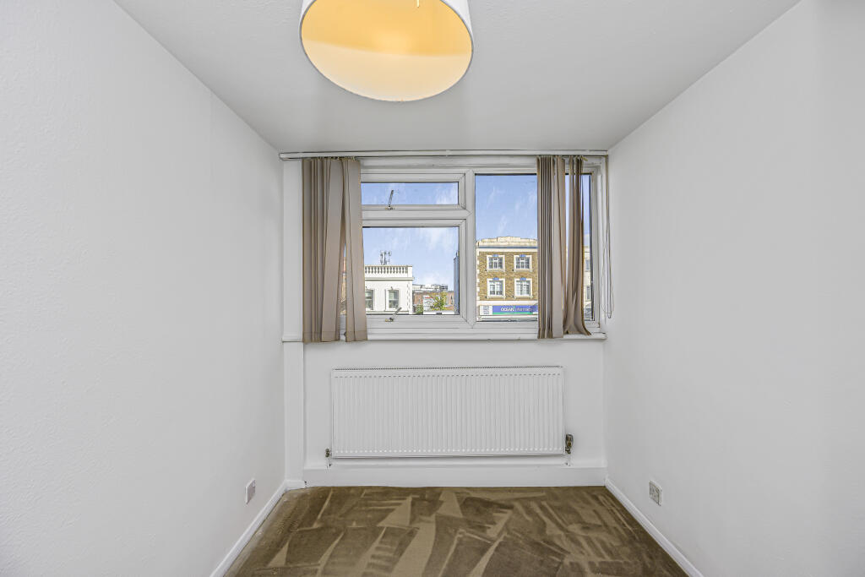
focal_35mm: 14
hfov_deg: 104.2
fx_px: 336
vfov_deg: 81.2
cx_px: 432
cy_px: 288
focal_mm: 14
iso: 100
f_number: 8
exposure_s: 1/125
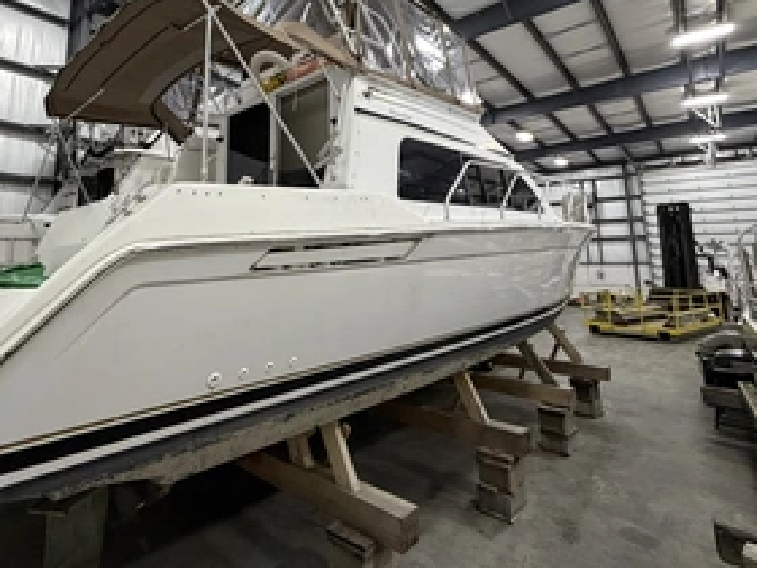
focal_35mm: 20
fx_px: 437
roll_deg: +0.1
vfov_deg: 64.5
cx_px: 281
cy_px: 195
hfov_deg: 80.1
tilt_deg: +8.3
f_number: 2.2
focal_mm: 2.22
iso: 500
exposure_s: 1/60
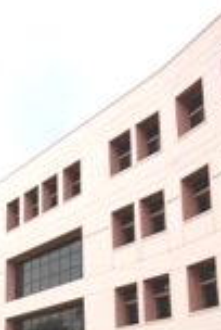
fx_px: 486
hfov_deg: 24.9
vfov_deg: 34.7
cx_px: 26
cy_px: 315
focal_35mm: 53
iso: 125
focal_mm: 12
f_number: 16
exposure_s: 1/60
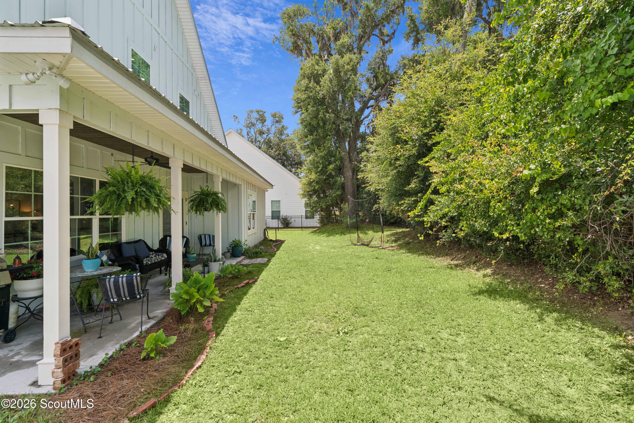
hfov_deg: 93.3
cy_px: 212
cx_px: 317
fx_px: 299
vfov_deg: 70.5
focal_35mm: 17
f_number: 8
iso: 250
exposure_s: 1/250
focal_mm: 17
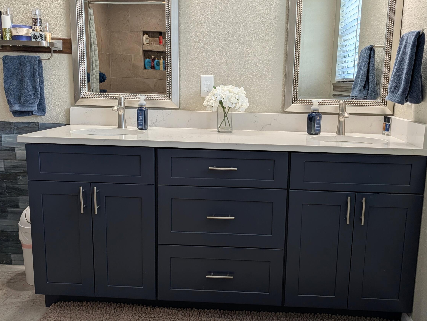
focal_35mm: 32
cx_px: 246
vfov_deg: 44.3
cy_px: 156
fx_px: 395
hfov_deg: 56.5
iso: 43
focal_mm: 6.9
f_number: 1.68
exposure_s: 1/120
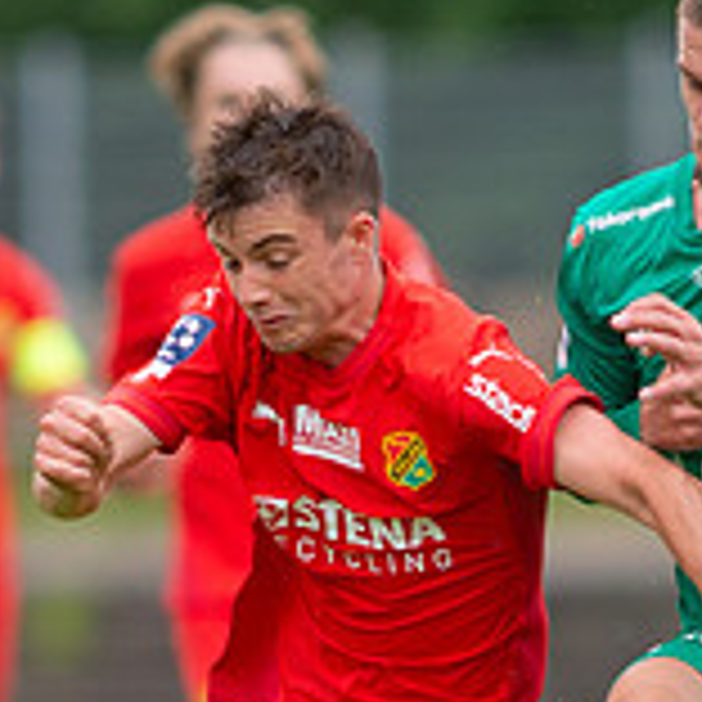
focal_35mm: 1330
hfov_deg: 1.3
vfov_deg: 1.3
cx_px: 324
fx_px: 30515
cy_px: 554
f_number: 4
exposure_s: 1/1250
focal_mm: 420
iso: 800
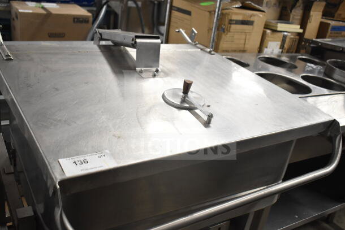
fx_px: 359
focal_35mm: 38
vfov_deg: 35.5
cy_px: 115
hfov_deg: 51.3
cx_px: 172
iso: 1600
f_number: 4
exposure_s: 1/40
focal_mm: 25
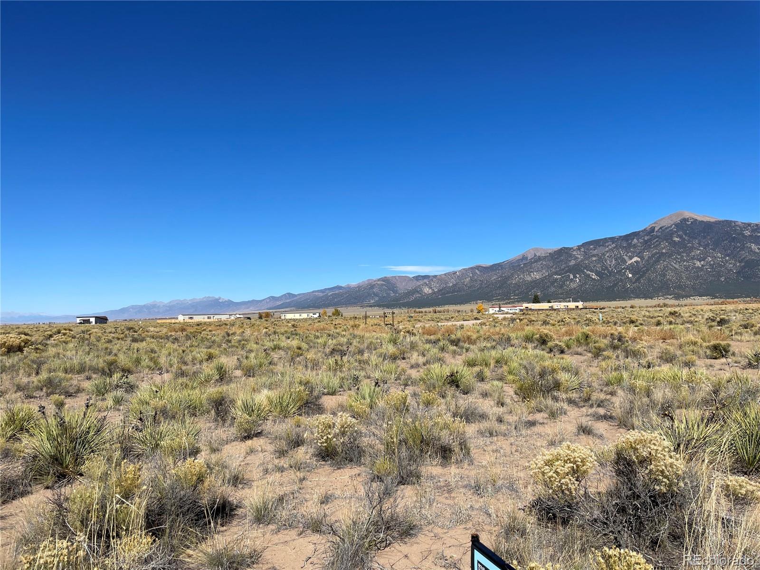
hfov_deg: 67.3
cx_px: 380
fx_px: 571
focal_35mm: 26
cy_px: 285
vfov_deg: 53.1
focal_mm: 4.2
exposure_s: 1/4651
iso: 32
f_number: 1.6
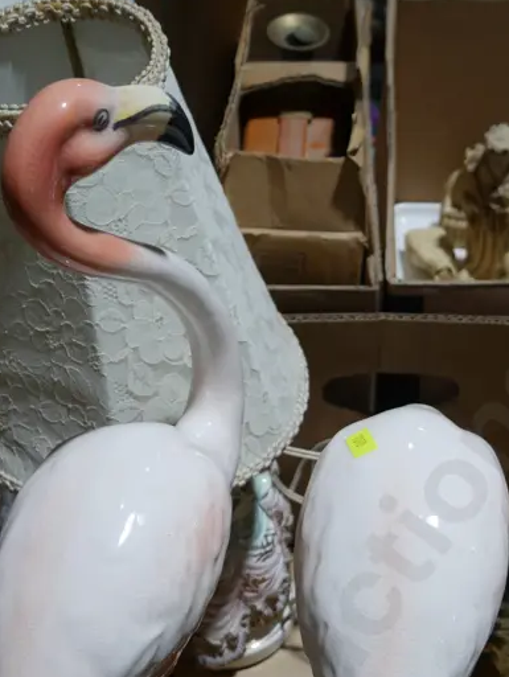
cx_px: 336
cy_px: 648
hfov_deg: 26.0
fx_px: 1096
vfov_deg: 32.1
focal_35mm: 56
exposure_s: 1/100
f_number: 4
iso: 200
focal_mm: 14
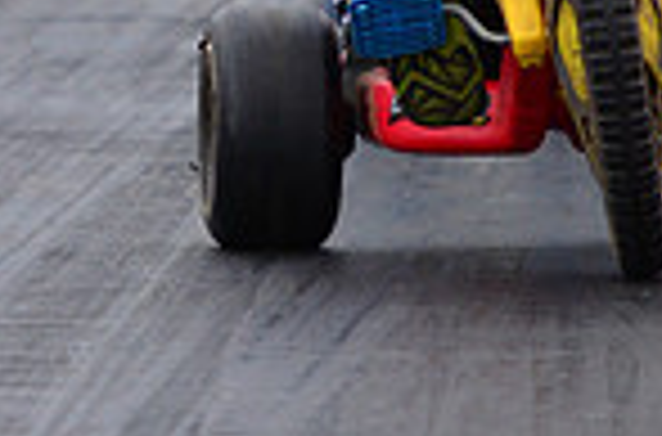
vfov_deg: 1.1
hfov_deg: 1.7
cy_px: -198
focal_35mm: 1187
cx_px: 77
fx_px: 21758
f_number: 6.3
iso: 1000
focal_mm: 200
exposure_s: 1/2500
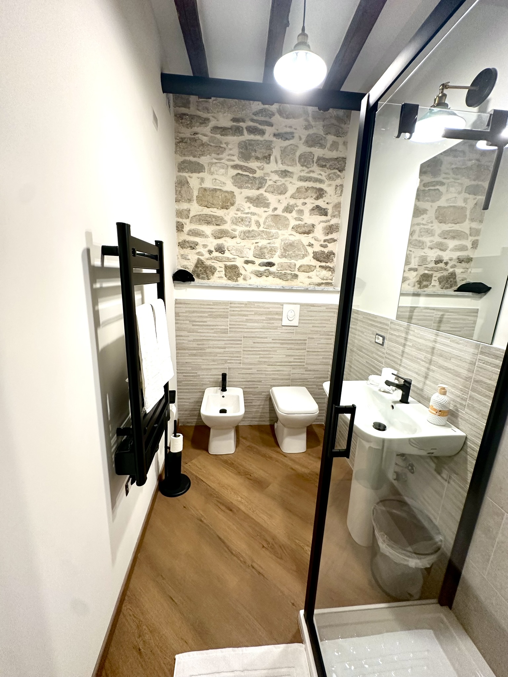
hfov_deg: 85.7
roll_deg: -3.0
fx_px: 274
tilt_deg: -12.1
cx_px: 254
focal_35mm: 14
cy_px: 338
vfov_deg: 102.1
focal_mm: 2.22
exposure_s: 1/100
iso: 200
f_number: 2.2
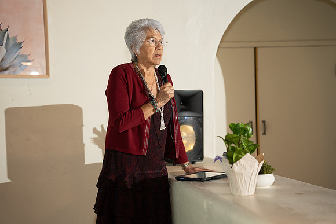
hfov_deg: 28.8
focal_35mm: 70
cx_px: 168
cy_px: 112
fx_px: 653
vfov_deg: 19.5
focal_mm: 70
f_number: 2.8
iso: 1600
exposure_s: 1/125
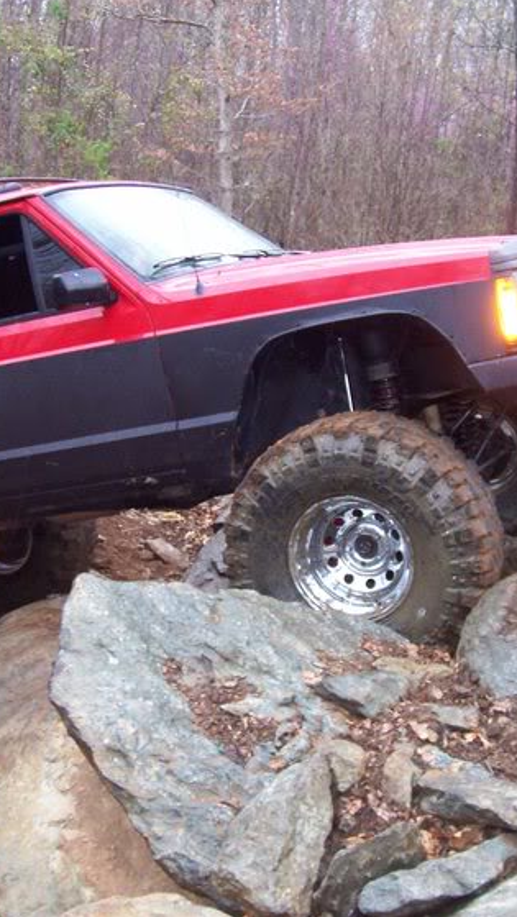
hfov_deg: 22.7
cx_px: 269
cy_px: 433
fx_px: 1290
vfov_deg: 39.1
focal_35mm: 53
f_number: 2.7
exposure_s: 1/64
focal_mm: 5.6
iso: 80
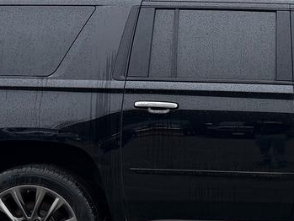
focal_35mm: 88
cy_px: 94
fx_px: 748
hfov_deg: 21.7
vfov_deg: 16.8
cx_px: 273
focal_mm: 6.76
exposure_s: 1/992
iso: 80
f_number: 1.78
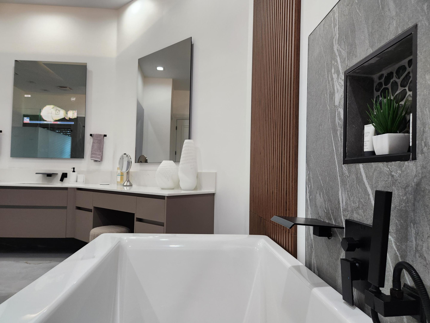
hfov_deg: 73.9
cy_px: 162
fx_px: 286
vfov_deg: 58.9
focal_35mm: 23
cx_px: 215
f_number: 1.8
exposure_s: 1/120
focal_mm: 5.4
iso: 320
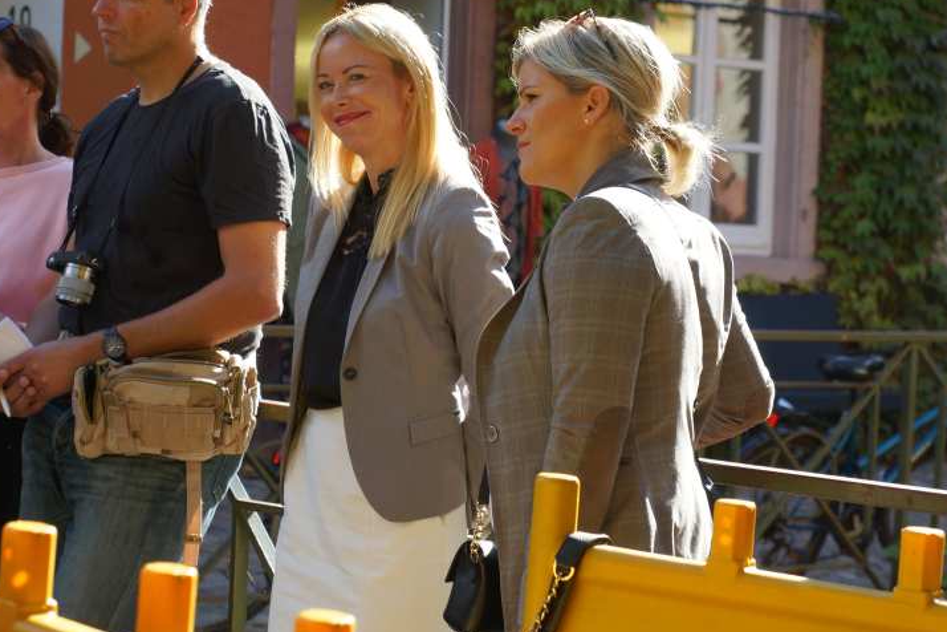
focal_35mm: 126
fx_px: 3314
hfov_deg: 16.2
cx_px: 374
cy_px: 173
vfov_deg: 10.9
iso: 100
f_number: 4
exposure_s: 1/200
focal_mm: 50
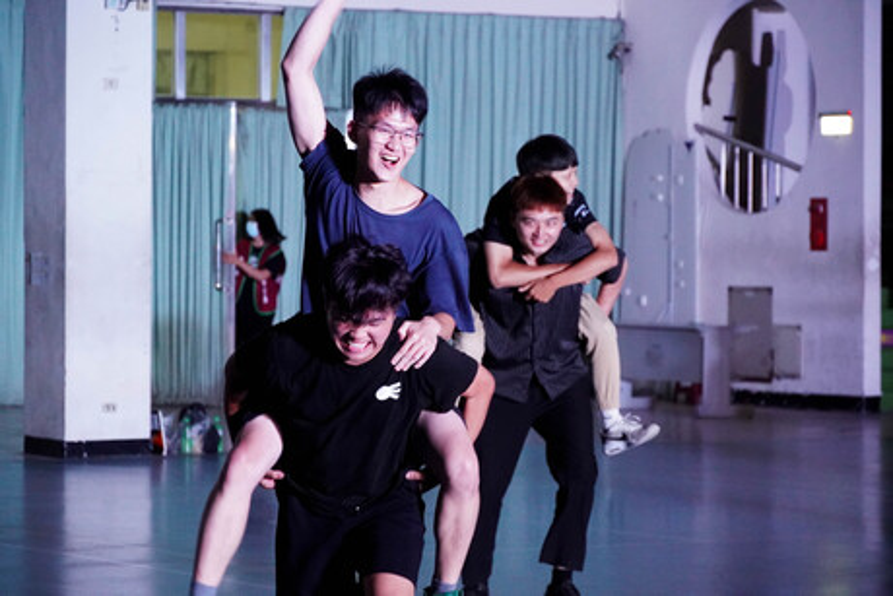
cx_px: 446
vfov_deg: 9.2
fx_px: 3722
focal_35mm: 150
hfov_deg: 13.7
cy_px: 298
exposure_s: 1/100
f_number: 5.6
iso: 6400
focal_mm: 100
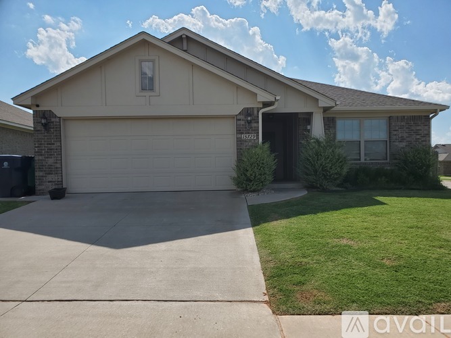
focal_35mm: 26
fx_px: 339
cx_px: 226
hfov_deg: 67.3
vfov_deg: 53.0
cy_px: 169
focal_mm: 4.3
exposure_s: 1/2146
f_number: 2.4
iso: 50
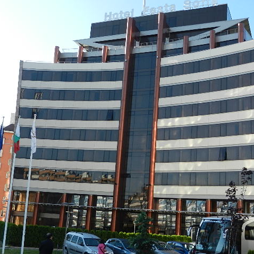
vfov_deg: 37.6
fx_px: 374
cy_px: 127
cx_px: 132
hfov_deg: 37.5
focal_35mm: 45
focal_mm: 6.9
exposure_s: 1/400
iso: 160
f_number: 4
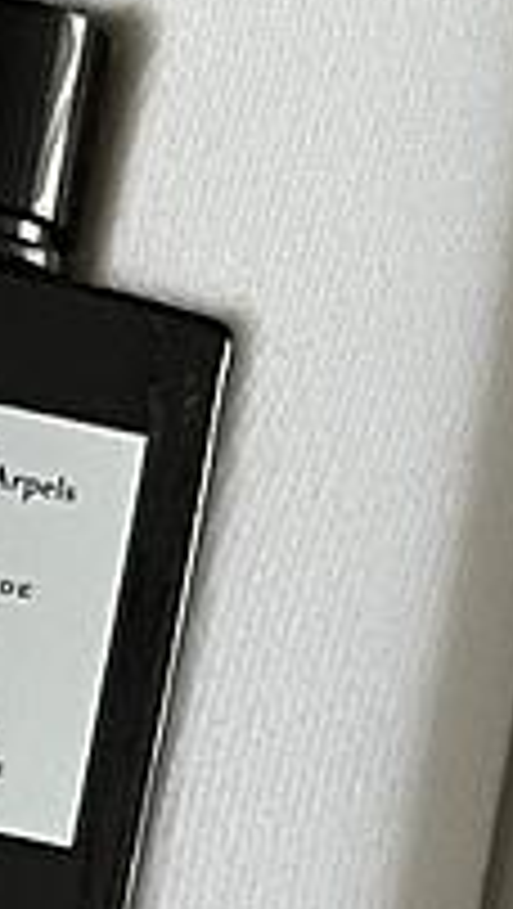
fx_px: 5403
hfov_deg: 4.9
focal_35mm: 224
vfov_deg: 9.4
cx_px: -1580
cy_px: 1224
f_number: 1.6
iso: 250
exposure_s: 1/60
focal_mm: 5.1
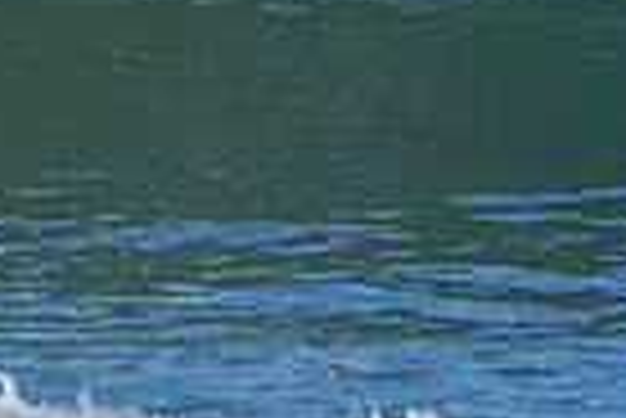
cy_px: -205
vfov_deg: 0.4
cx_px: -455
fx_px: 54553
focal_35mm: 3134
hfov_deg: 0.7
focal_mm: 500
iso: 400
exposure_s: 1/2000
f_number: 5.6
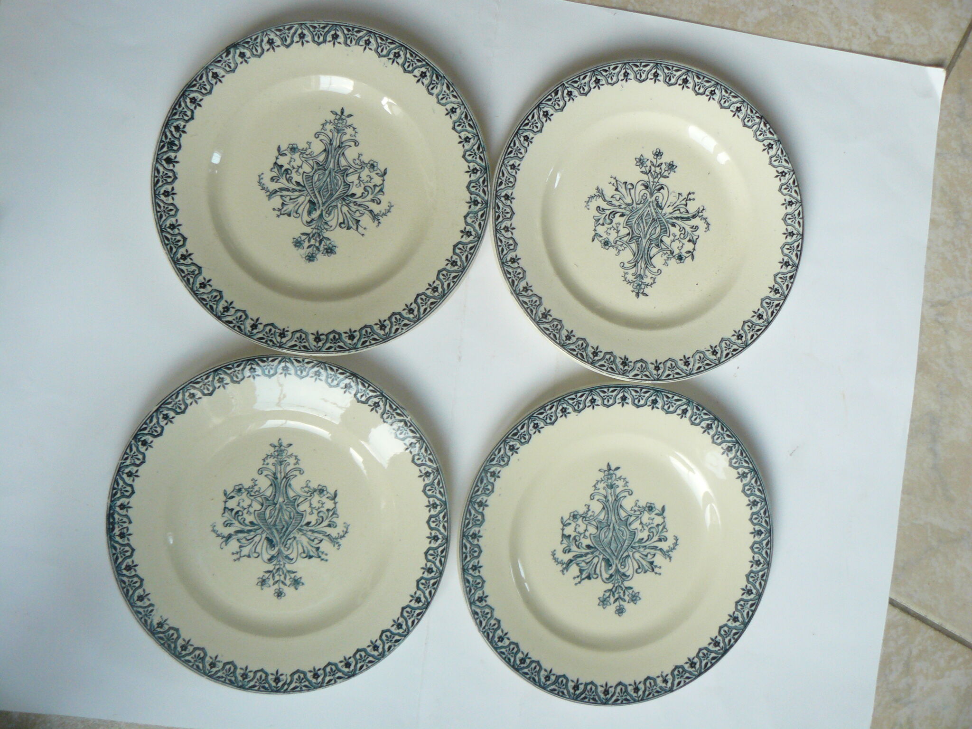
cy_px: 364
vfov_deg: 39.7
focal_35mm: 36
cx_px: 486
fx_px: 1011
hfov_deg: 51.4
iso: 200
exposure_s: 1/25
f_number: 2.8
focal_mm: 6
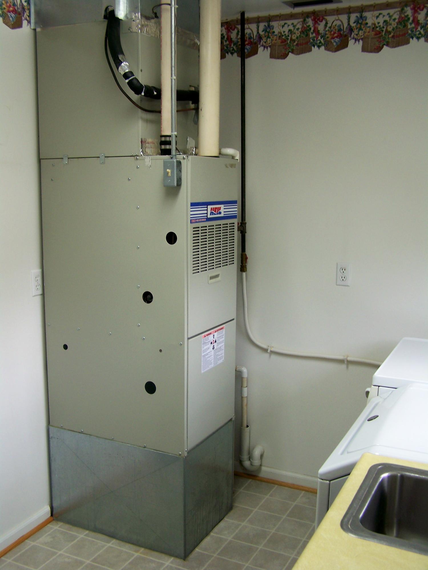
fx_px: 626
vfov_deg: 49.0
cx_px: 214
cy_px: 285
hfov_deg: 37.7
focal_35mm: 38
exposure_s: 1/20
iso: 64
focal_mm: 6.3
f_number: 2.8
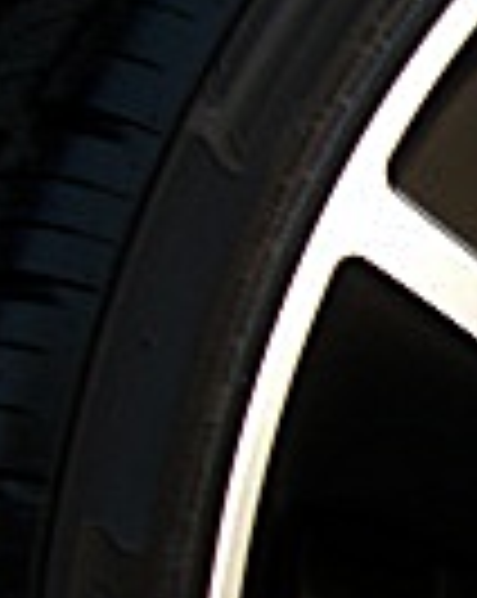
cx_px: 1382
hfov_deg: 8.0
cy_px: 598
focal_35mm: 169
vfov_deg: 11.3
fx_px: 2989
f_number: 2.8
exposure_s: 1/100
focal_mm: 6.3
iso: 100
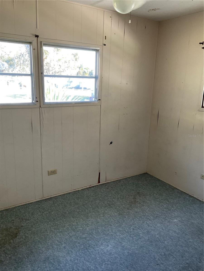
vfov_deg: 61.7
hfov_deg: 48.2
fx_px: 228
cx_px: 102
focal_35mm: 29
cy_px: 136
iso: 80
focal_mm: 3
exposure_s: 1/60
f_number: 1.8
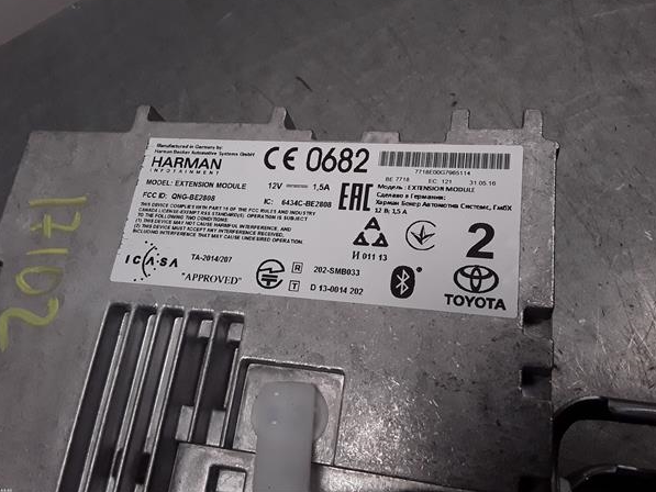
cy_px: 230
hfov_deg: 60.0
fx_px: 569
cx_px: 329
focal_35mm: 30
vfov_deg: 46.8
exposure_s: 1/459
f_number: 1.9
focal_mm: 2.91
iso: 100
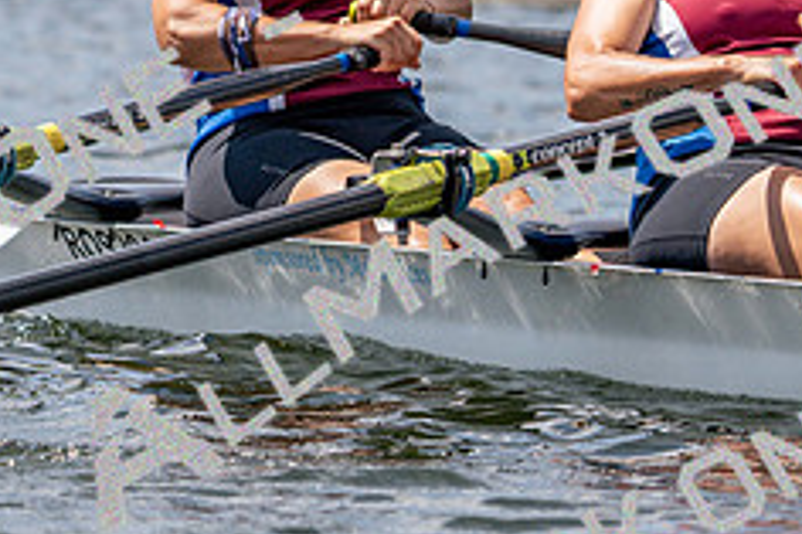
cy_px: 9
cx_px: 778
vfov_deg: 2.5
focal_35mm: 553
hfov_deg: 3.7
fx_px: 12311
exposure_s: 1/2000
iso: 250
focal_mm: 225
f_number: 5.6
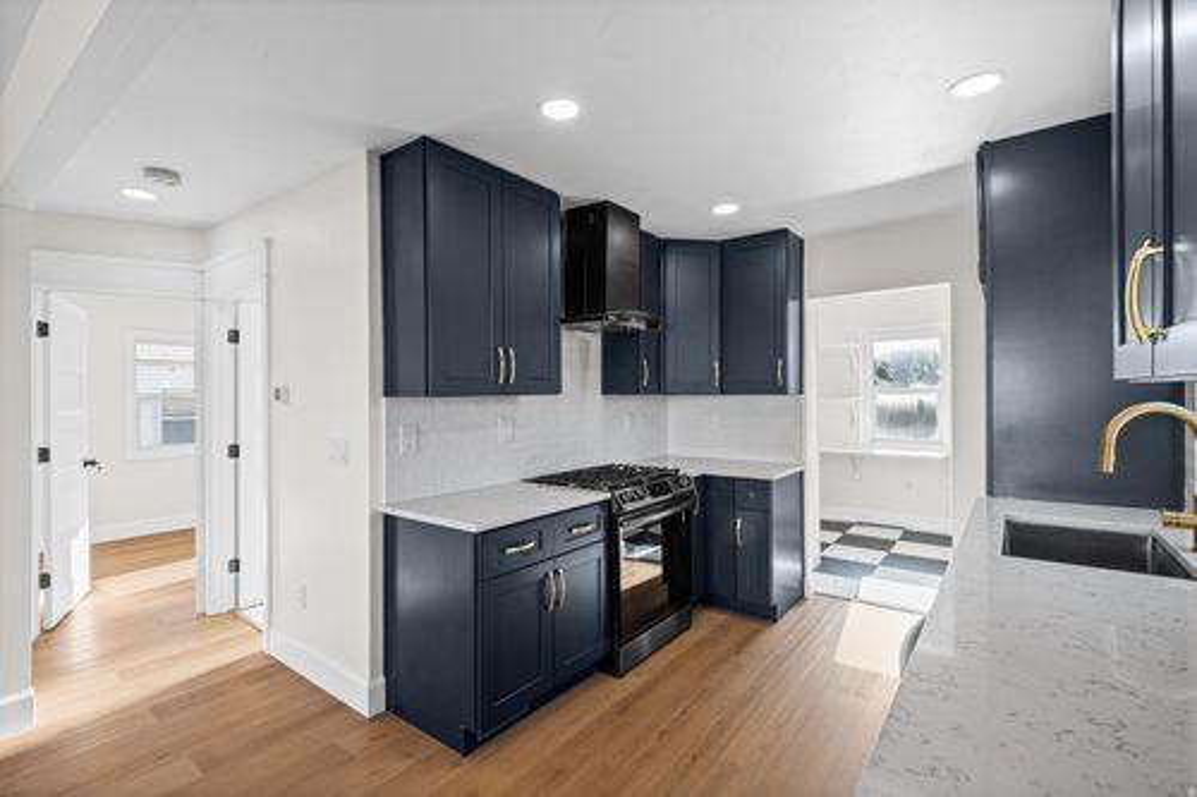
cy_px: 398
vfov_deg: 73.7
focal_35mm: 16
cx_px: 598
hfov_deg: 96.8
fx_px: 532
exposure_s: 1/13
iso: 250
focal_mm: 16
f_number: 9
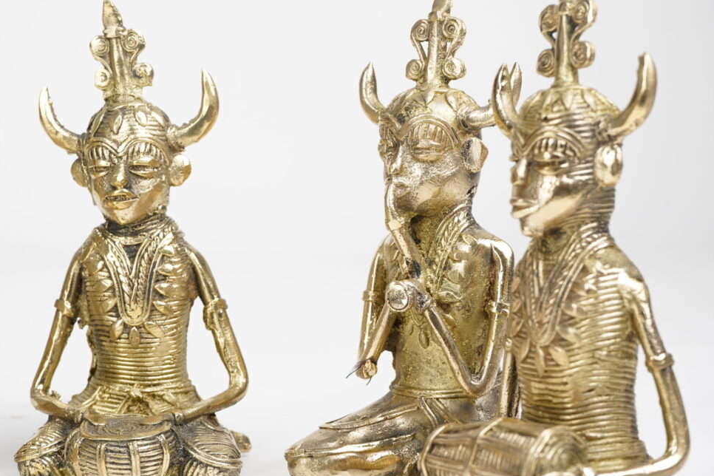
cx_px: 336
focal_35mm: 87
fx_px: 1725
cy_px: 212
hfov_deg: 23.4
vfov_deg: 15.7
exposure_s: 1/100
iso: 800
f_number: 10
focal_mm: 70
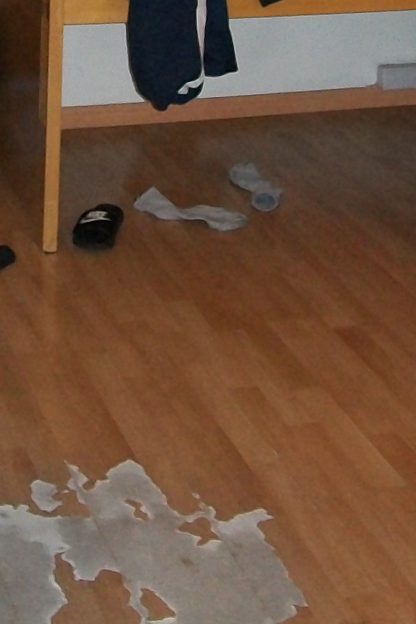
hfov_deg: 14.9
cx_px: 87
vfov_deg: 21.2
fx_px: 1578
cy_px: -71
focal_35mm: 91
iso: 240
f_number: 2.7
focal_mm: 6
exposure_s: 1/30
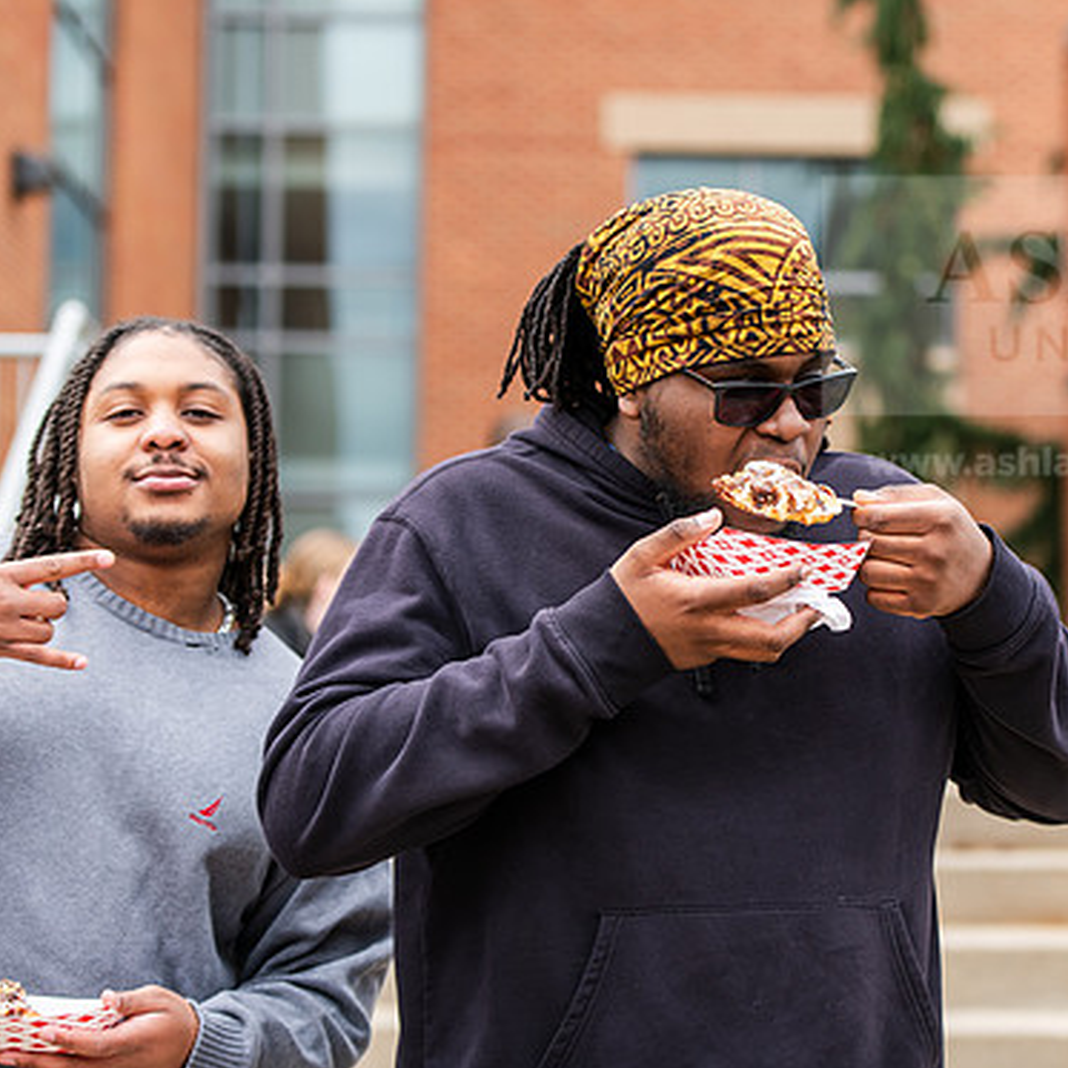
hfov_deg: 16.8
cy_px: 523
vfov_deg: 16.9
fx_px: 3595
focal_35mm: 103
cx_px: 736
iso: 160
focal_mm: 78
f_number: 3.2
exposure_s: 1/800
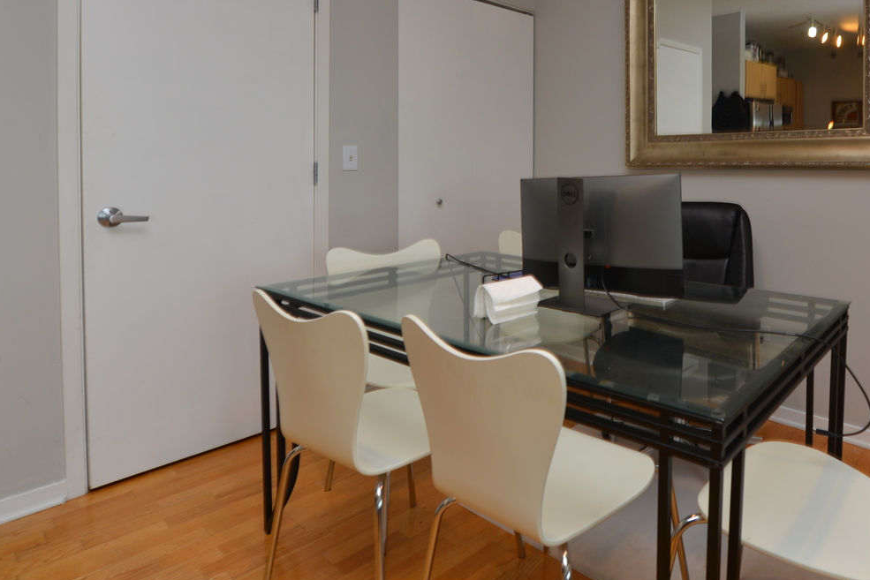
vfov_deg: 53.9
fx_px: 556
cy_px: 186
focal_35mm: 23
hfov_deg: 72.6
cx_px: 612
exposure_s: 1/60
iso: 280
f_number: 4
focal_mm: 14
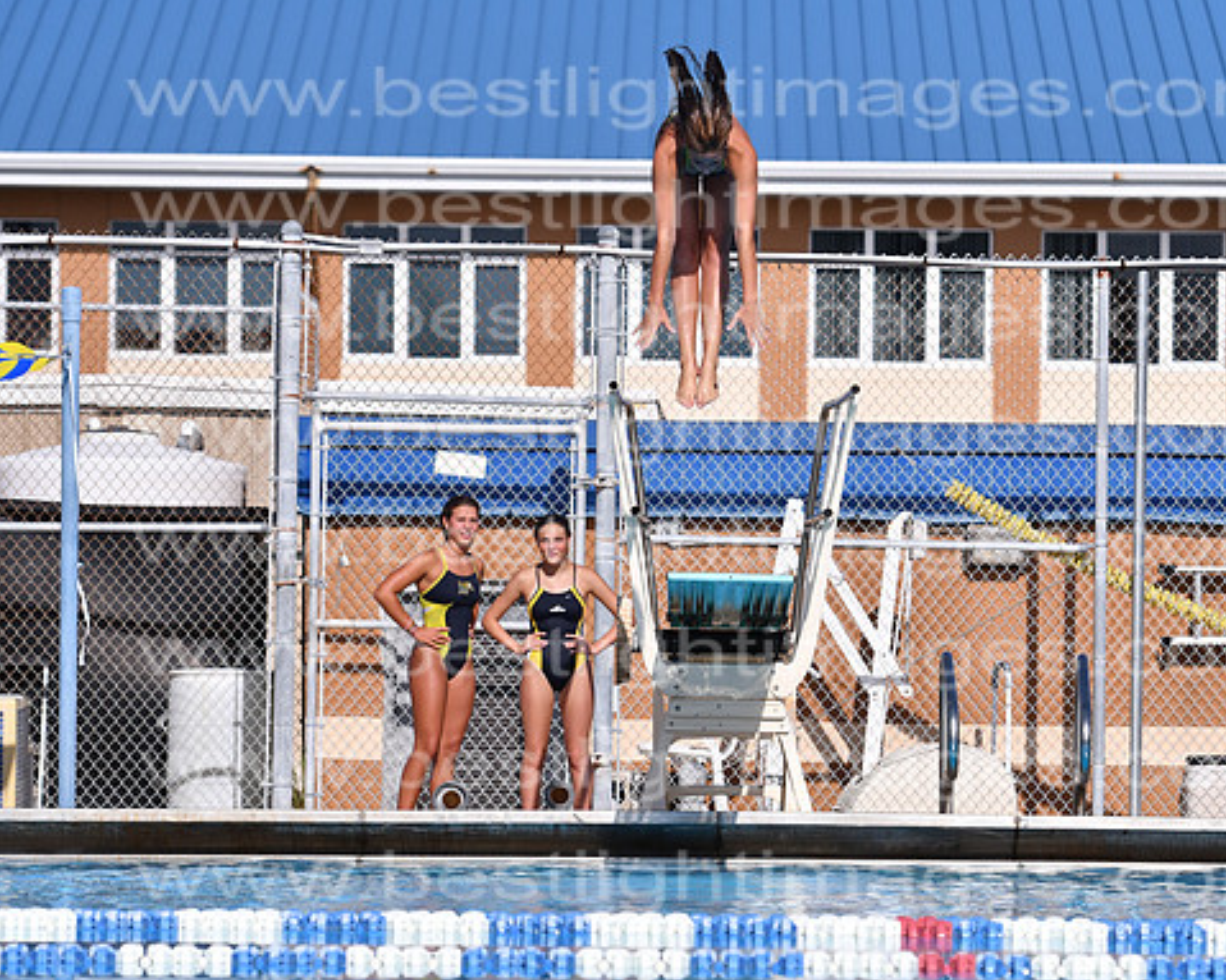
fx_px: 7546
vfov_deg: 7.4
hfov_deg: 9.3
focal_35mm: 208
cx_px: 719
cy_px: 490
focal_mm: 122
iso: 280
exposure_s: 1/8000
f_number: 4.5
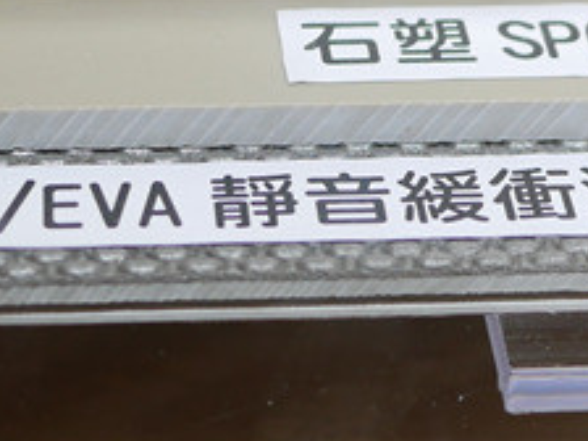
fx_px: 2276
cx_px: 362
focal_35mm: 134
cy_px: 176
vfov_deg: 11.1
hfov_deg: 14.7
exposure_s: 1/200
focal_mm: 15
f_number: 2.2
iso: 200
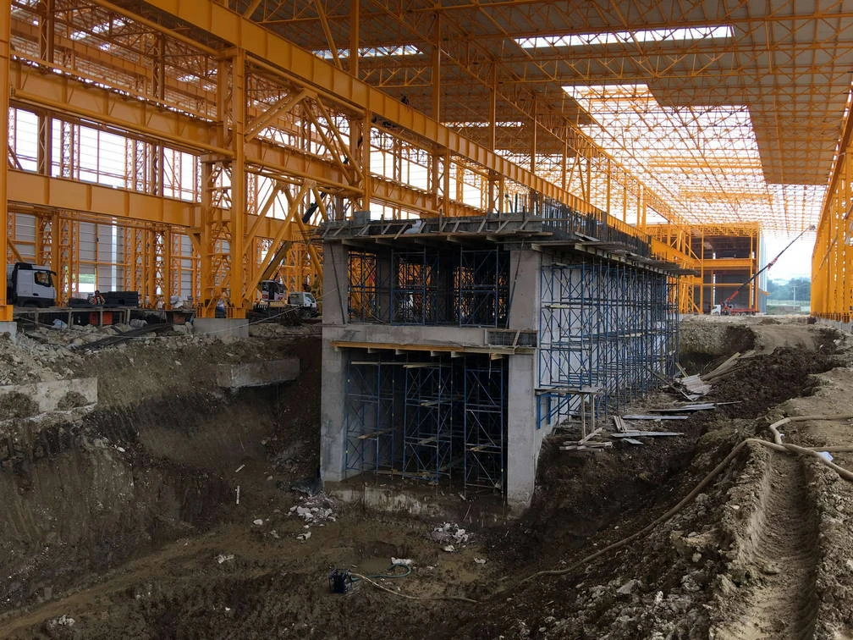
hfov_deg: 61.7
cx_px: 426
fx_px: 715
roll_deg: -1.3
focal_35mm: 29
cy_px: 320
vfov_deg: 48.2
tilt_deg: +0.6
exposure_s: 1/247
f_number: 2.2
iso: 25
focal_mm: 4.15
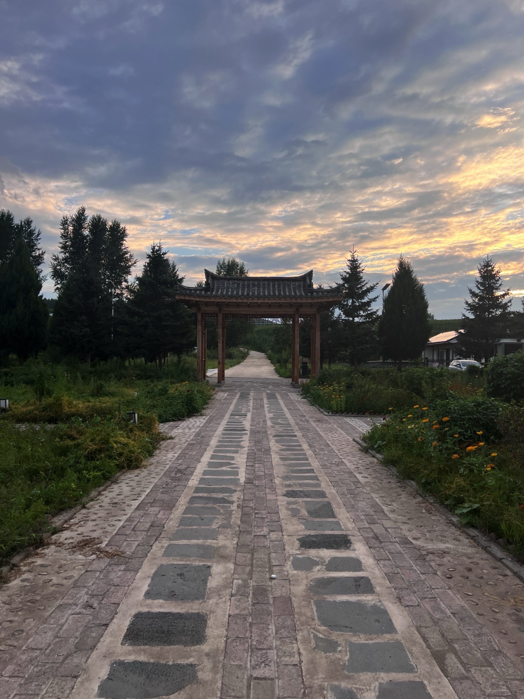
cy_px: 350
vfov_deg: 67.3
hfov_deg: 53.1
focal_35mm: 26
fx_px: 525
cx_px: 262
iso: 50
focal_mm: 5.7
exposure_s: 1/1147
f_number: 1.5
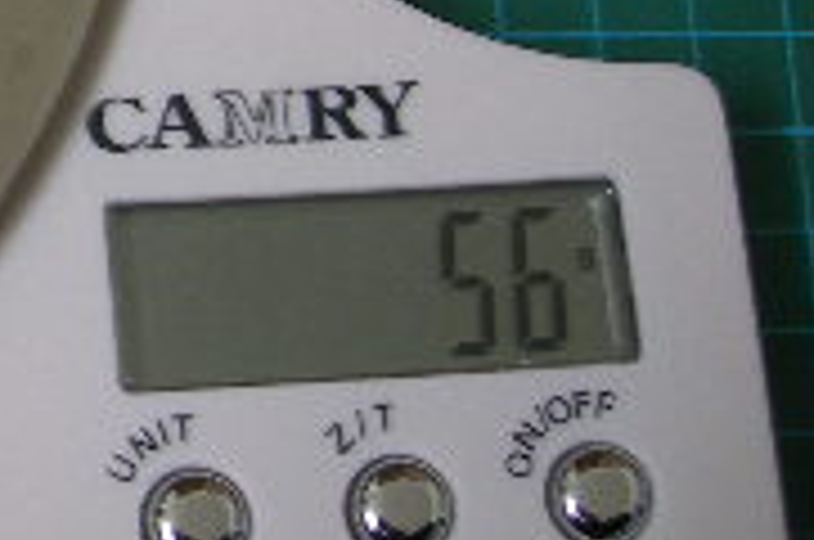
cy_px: -310
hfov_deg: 13.4
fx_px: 3160
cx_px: -585
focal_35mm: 140
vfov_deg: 9.4
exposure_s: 1/7.1
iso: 50
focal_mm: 7.8
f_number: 2.8
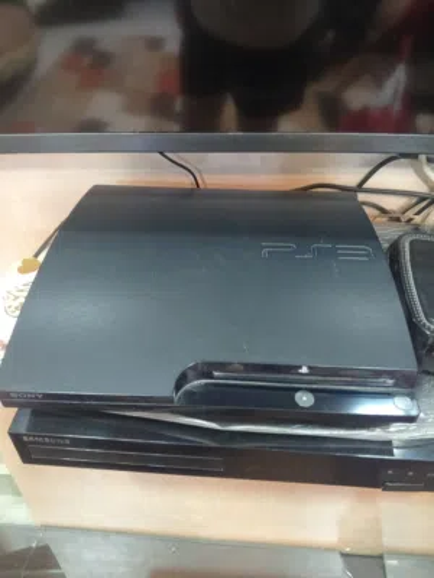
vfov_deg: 65.3
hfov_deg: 51.4
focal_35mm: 27
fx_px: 451
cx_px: 217
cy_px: 289
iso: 1659
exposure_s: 1/20
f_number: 1.6
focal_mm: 4.09
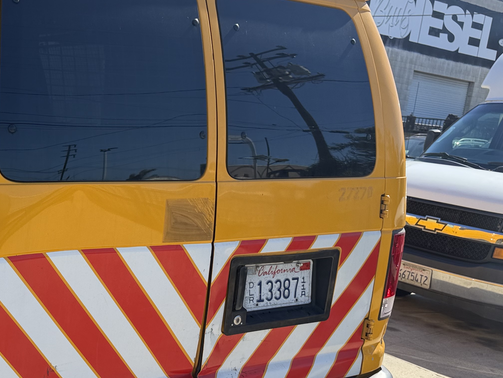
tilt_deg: -9.6
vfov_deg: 30.2
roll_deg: -5.7
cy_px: 234
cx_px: 88
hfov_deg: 37.9
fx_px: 697
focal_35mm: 48
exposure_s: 1/2907
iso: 80
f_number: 1.78
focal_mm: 6.76
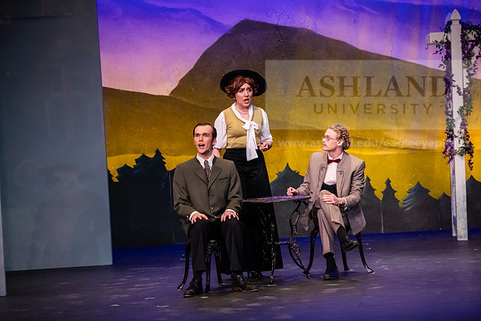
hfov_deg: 14.7
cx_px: 240
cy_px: 160
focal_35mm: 140
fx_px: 1871
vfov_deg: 9.8
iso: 4000
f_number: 3.2
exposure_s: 1/320
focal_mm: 140
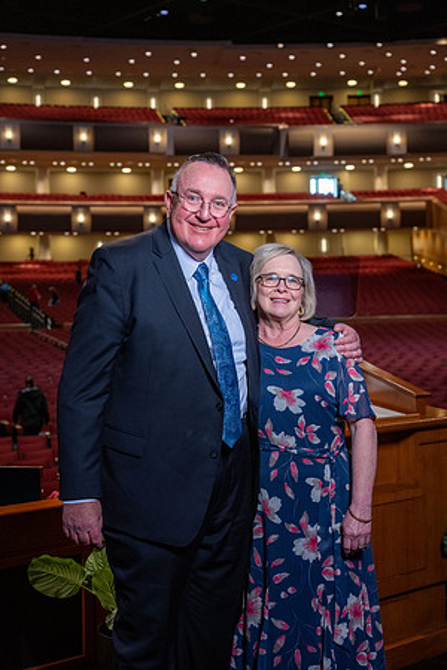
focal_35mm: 47
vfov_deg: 41.9
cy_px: 335
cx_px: 224
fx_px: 875
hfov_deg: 28.6
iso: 1600
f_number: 4
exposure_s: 1/160
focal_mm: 47
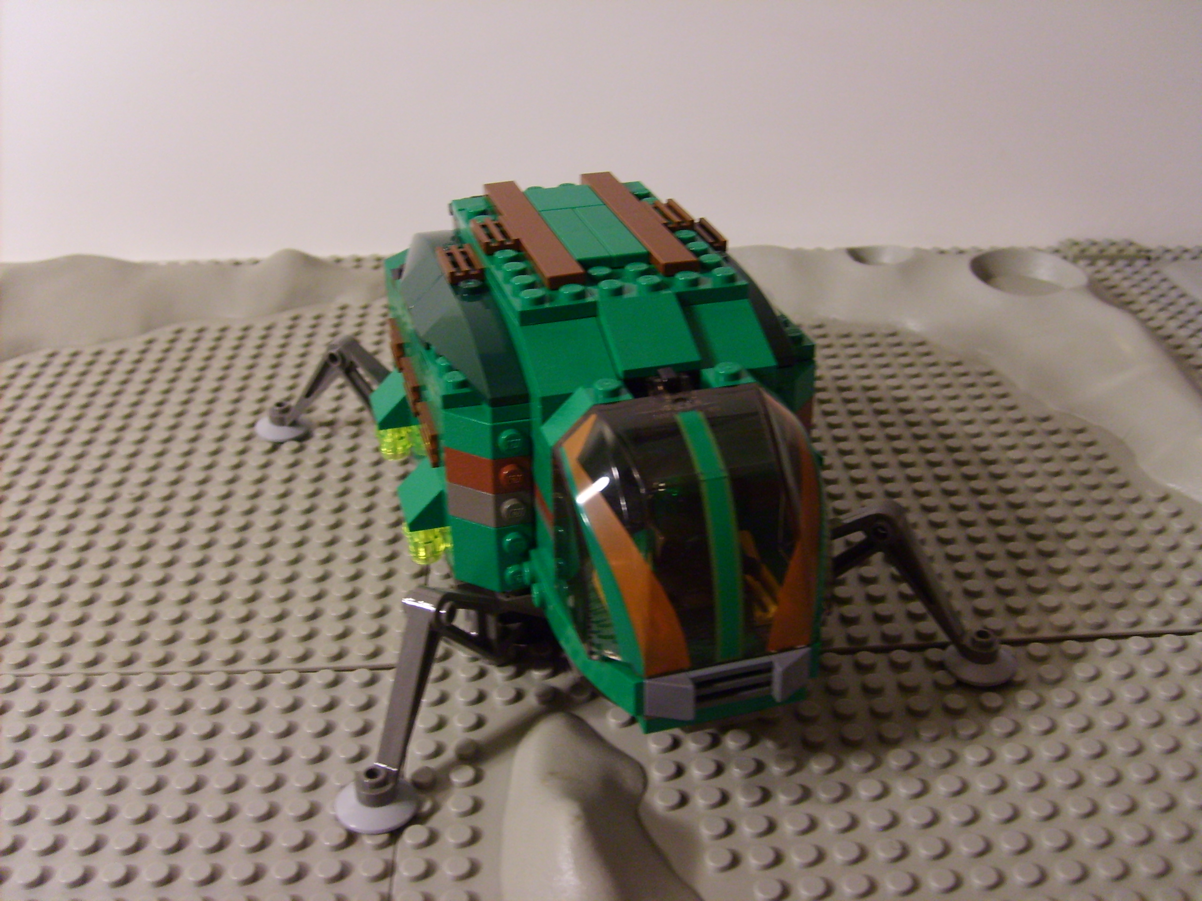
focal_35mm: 35
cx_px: 601
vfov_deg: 40.7
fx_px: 1215
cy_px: 450
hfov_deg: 52.6
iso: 140
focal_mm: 5.8
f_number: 2.8
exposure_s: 1/20
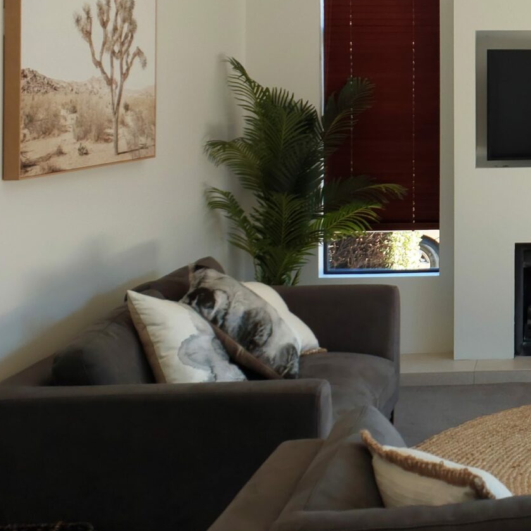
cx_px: 613
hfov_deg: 25.3
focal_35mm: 62
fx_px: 1076
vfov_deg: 27.0
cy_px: 84
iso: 40
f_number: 1.8
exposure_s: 1/100
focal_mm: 5.06
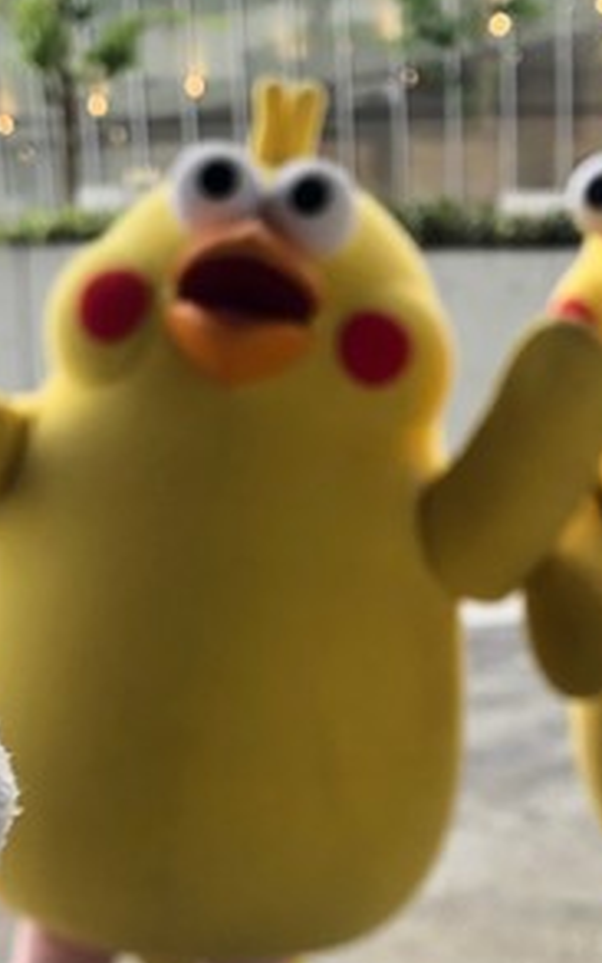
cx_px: 283
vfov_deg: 25.3
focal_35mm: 81
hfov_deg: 16.1
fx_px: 2127
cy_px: 680
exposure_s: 1/120
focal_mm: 3.99
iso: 32
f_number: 1.8
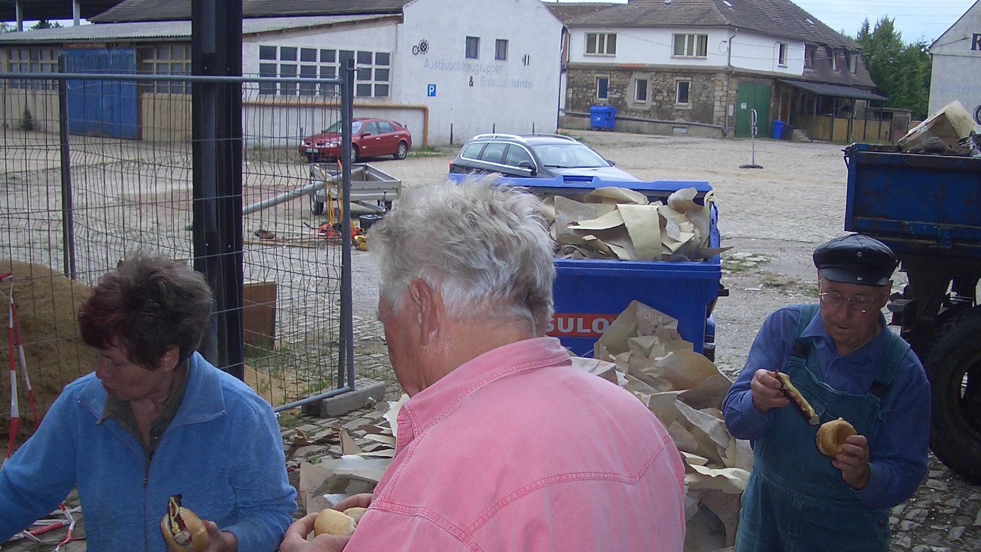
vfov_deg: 27.0
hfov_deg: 46.4
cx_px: 520
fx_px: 1144
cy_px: 364
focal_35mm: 44
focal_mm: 5.8
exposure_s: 1/640
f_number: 2.6
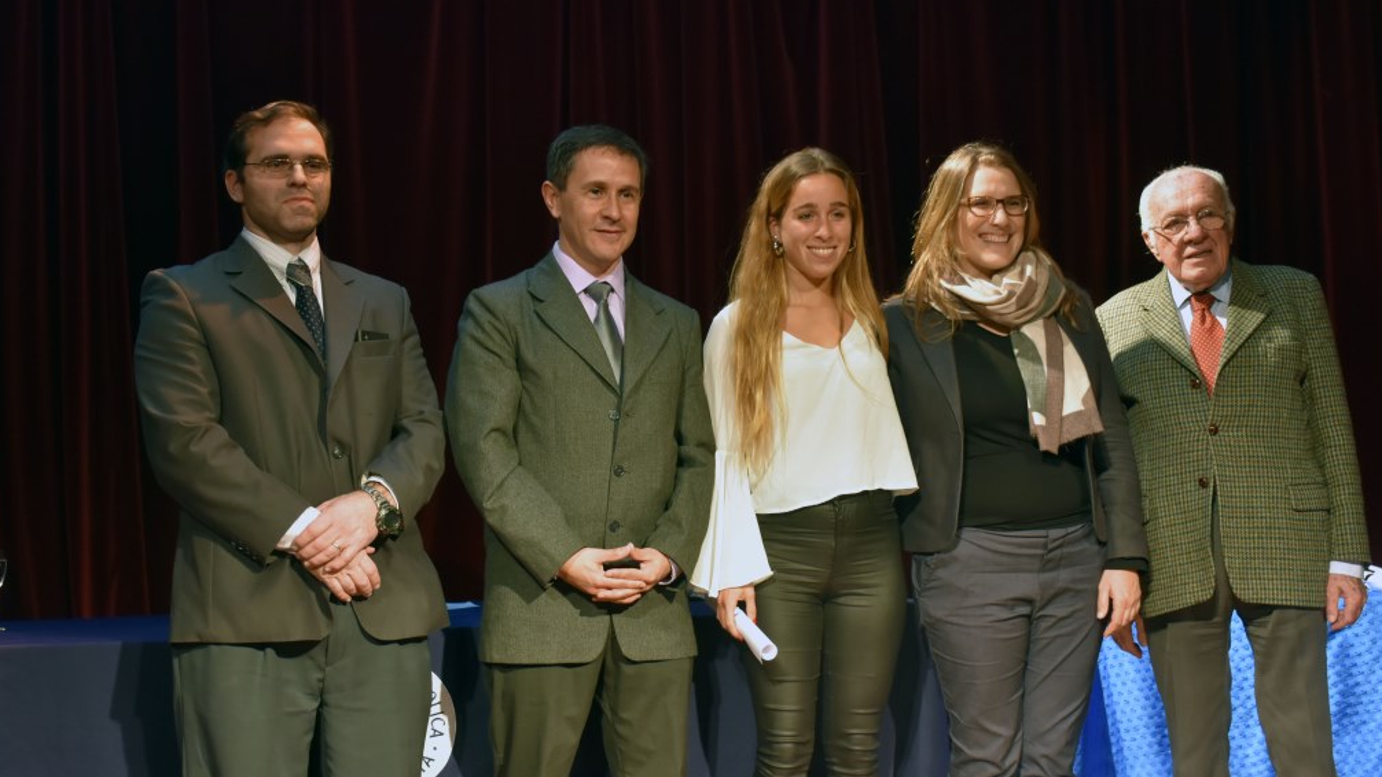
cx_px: 691
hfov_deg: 42.9
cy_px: 459
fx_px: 1759
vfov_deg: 24.9
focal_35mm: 48
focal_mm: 30
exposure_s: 1/60
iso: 800
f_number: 4
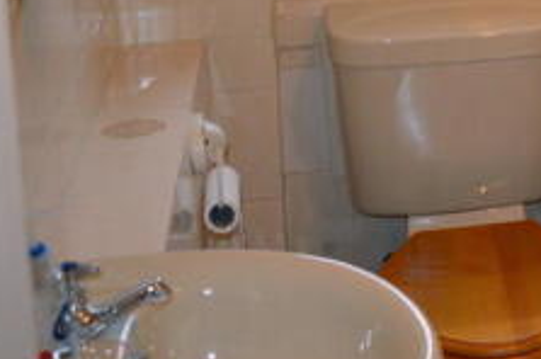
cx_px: 740
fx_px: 1456
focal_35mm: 97
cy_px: -150
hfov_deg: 19.2
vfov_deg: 13.4
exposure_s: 1/60
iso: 450
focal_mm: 22
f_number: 3.8
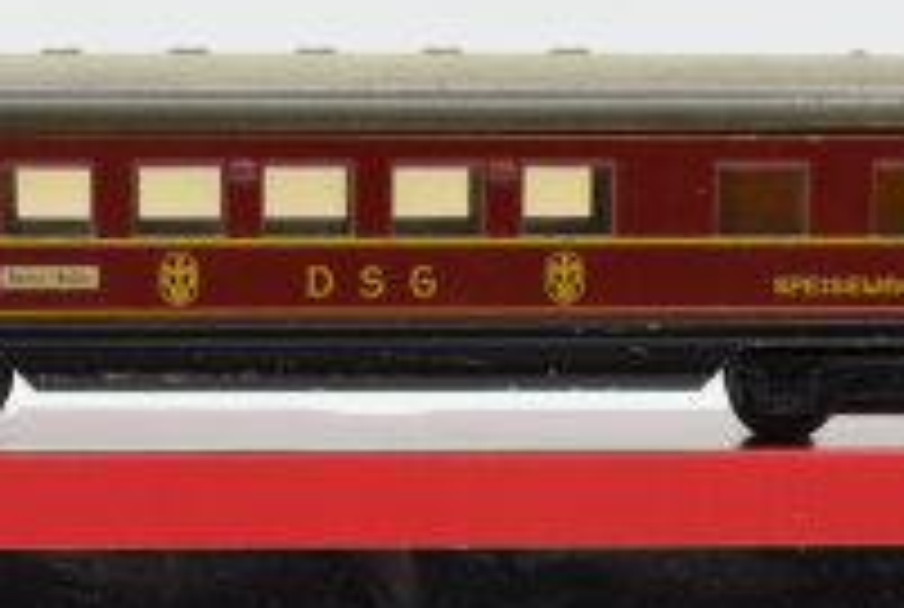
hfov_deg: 13.1
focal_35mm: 156
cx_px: 378
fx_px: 3938
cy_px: 340
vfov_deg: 8.8
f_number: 8
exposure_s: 1/160
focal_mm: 35
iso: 400
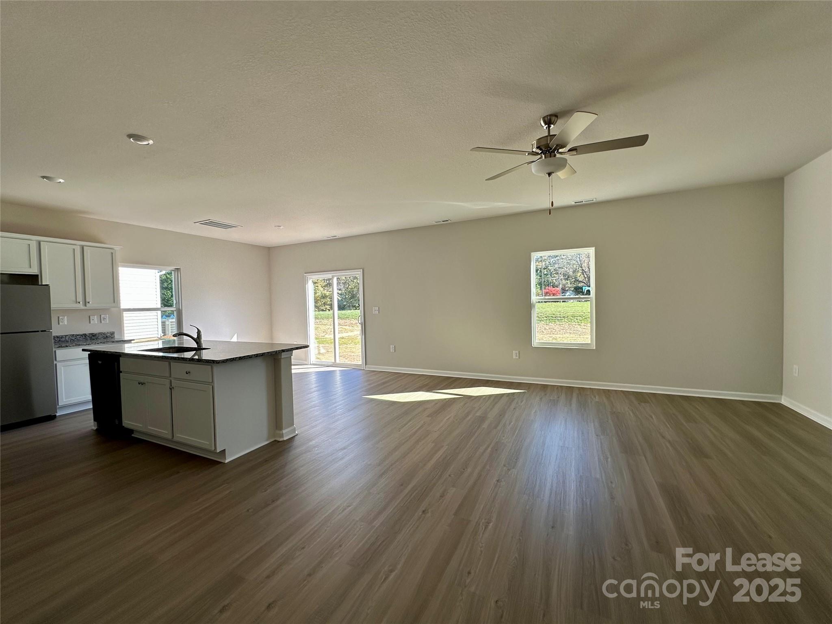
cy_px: 312
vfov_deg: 85.7
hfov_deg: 102.1
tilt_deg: -2.0
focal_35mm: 14
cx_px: 416
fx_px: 336
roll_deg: +1.1
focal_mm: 2.22
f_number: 2.2
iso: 40
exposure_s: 1/183
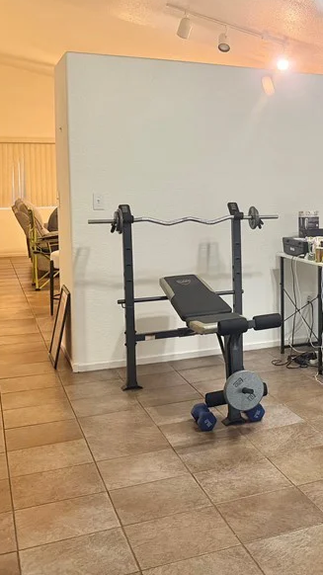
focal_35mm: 46
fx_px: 701
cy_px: 227
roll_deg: +0.2
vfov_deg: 44.3
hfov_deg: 23.7
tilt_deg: -4.2
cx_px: 387
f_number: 1.78
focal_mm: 6.76
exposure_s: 1/60
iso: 320
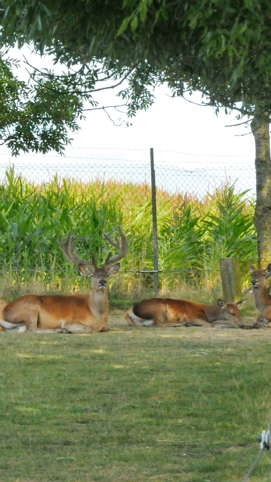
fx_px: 3309
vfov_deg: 8.3
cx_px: 40
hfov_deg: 4.7
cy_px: 183
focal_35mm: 259
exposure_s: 1/500
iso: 1000
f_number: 11
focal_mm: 85
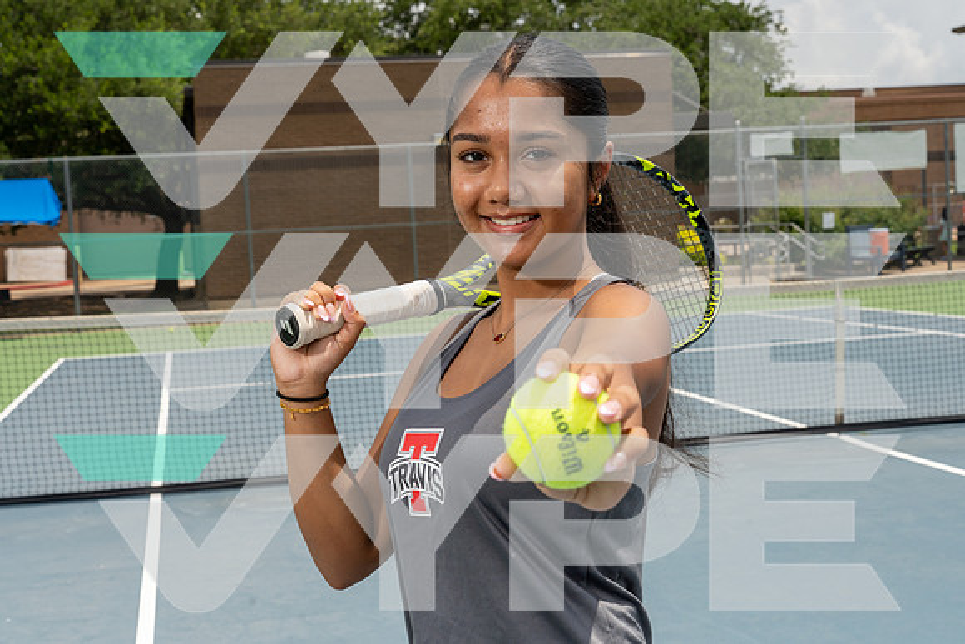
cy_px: 322
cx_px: 482
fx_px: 1421
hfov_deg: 37.5
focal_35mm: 53
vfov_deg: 25.5
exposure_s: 1/250
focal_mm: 53
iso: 100
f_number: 11
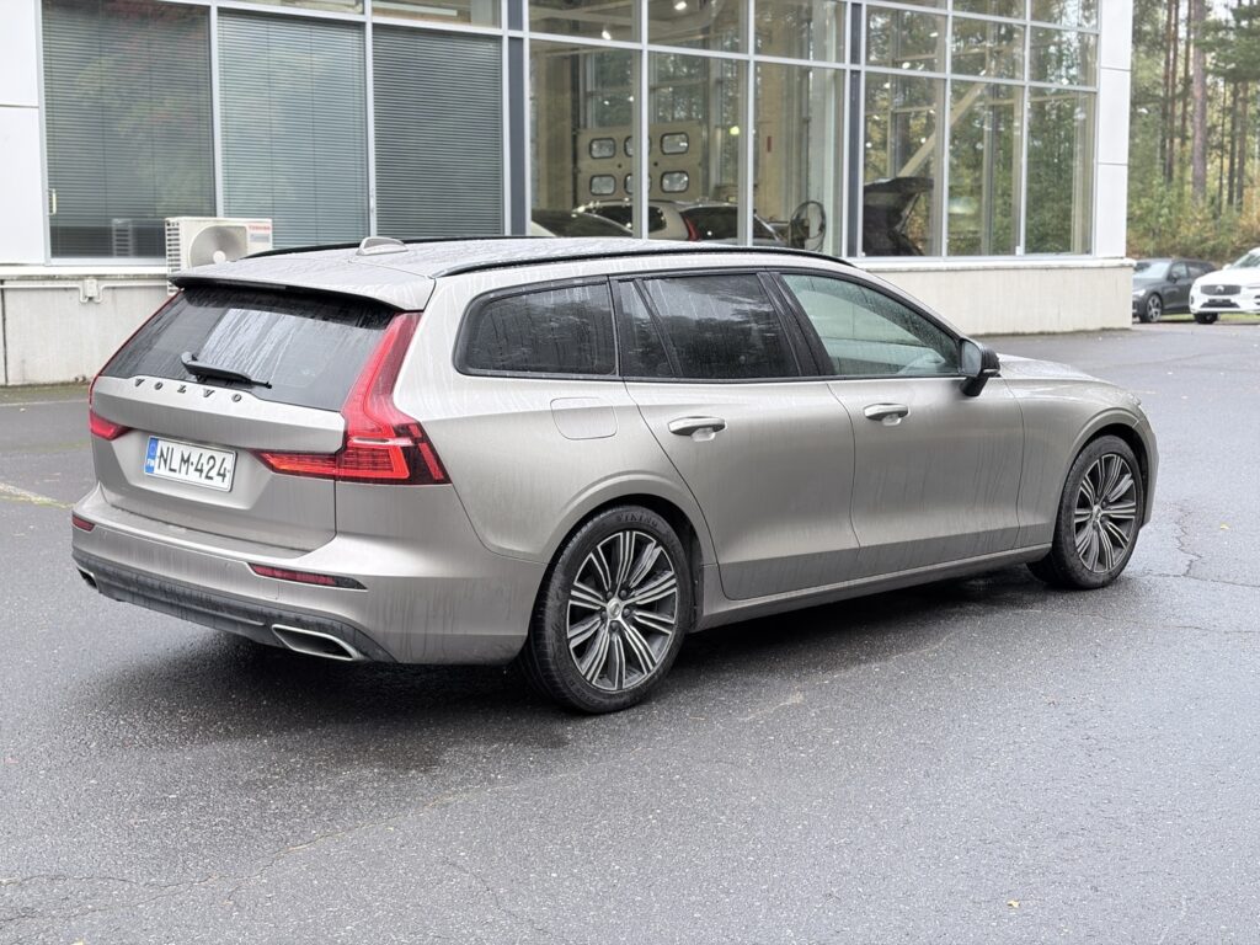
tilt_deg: -8.0
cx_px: 630
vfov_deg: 28.0
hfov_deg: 36.8
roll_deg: +0.7
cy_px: 472
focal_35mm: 52
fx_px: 1893
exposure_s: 1/60
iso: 50
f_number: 1.6
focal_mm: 5.96
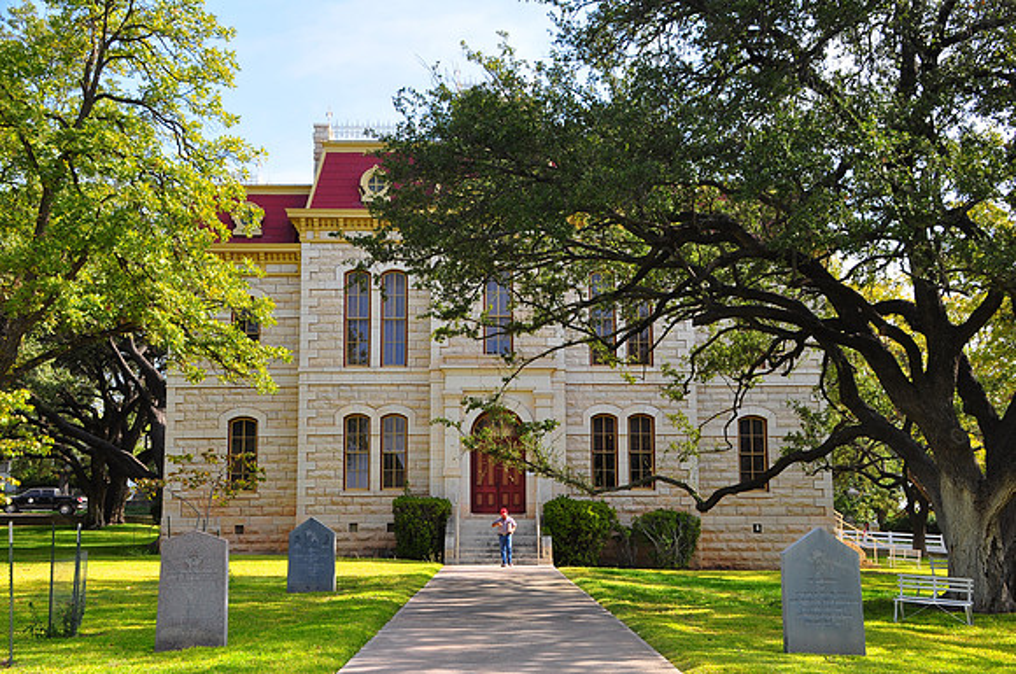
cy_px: 337
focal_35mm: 52
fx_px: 1480
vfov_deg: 25.7
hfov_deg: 37.9
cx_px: 508
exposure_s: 1/160
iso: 200
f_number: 9
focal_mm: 35
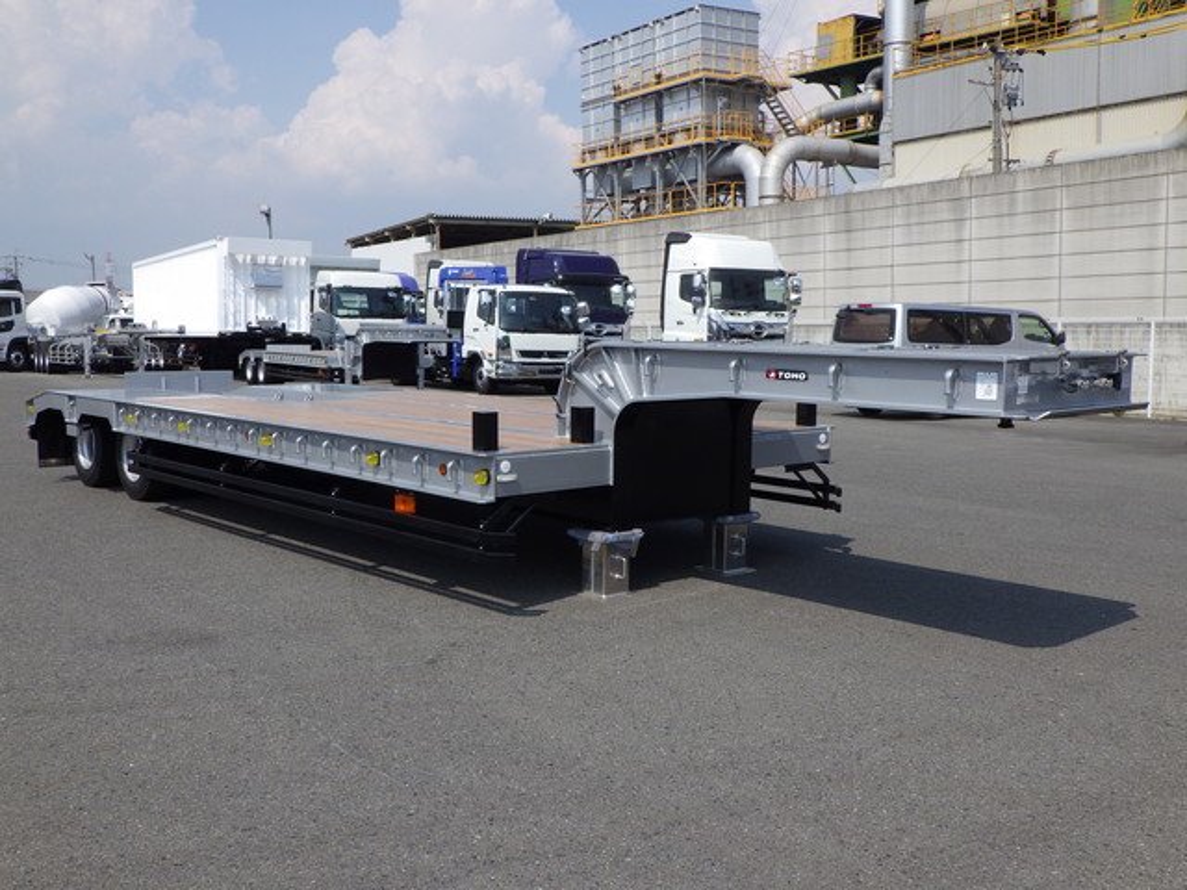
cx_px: 594
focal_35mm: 34
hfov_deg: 54.0
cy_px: 445
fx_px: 1166
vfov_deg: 41.8
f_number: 4.6
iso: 125
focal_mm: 6.1
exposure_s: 1/1250
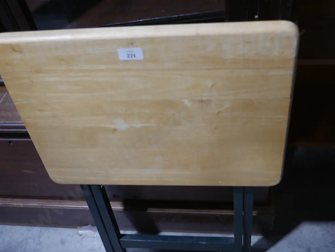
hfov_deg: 42.9
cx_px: 168
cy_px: 126
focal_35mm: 44
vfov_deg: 32.9
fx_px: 426
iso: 400
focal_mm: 22
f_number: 4.7
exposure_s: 1/60
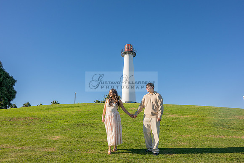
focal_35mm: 26
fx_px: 178
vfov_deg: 49.1
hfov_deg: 68.8
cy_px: 81
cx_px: 122
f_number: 9
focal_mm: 24
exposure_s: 1/640
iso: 200
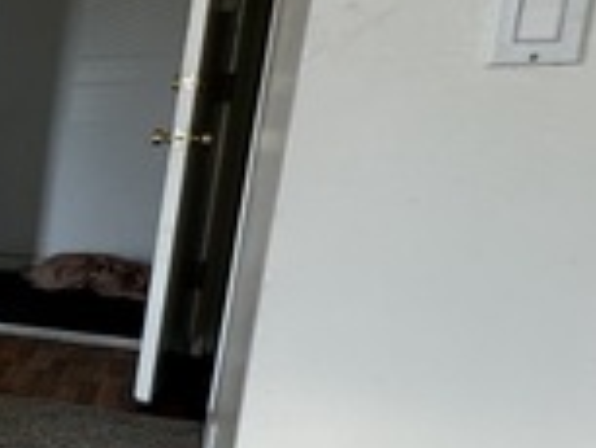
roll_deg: +1.9
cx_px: -555
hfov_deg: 19.8
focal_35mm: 61
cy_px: 304
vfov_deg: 23.9
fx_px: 1051
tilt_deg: -13.6
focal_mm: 2.22
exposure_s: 1/99
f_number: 2.2
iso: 40
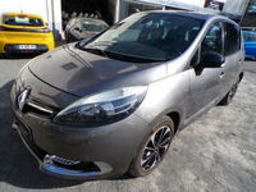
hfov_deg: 71.6
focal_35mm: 24
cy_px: 96
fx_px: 177
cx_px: 128
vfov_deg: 56.8
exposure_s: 1/400
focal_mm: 4.3
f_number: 4.4
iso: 100
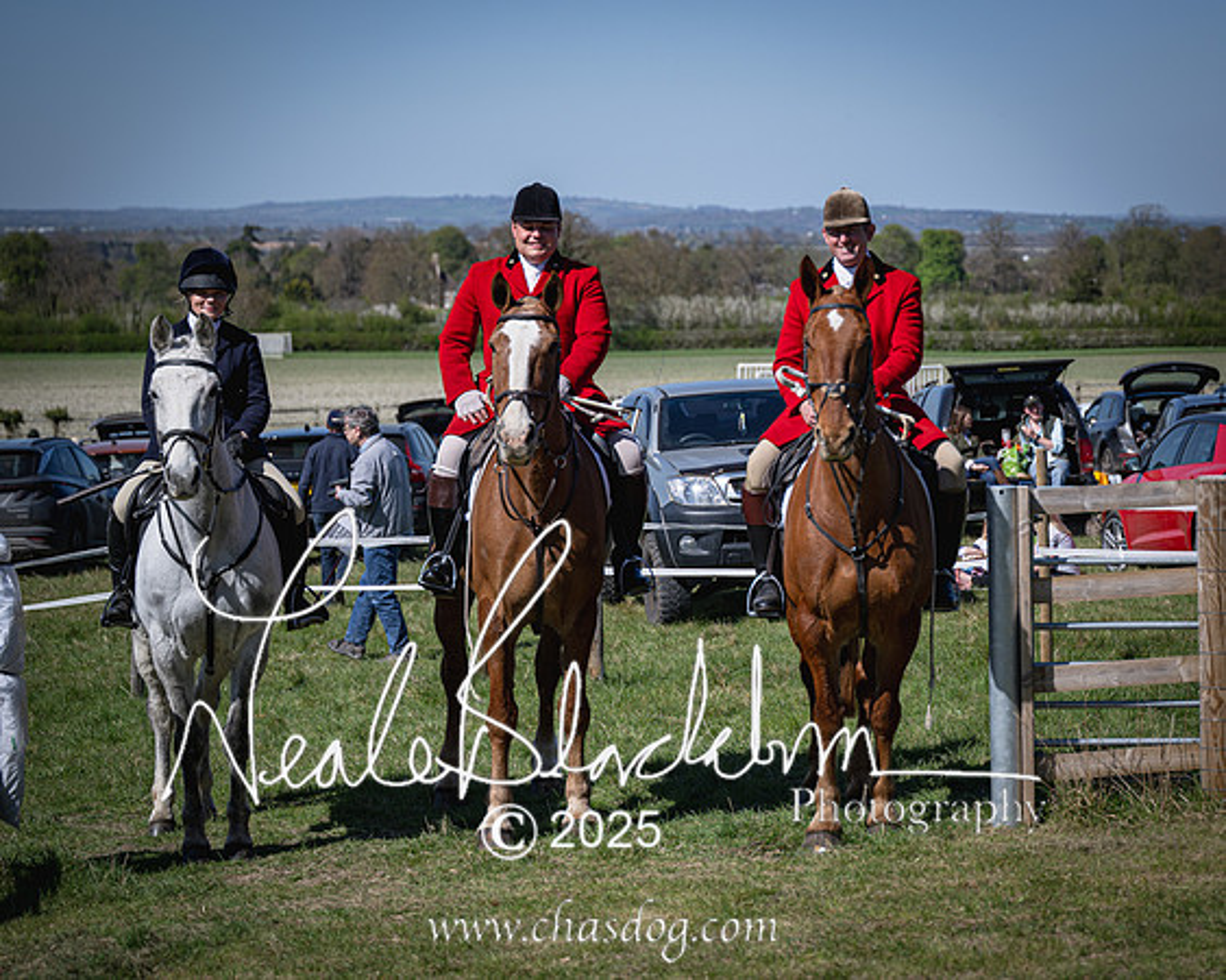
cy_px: 385
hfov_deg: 19.9
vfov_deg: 16.0
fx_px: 3481
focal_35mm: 96
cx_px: 799
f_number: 2.8
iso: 64
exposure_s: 1/2000
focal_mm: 70
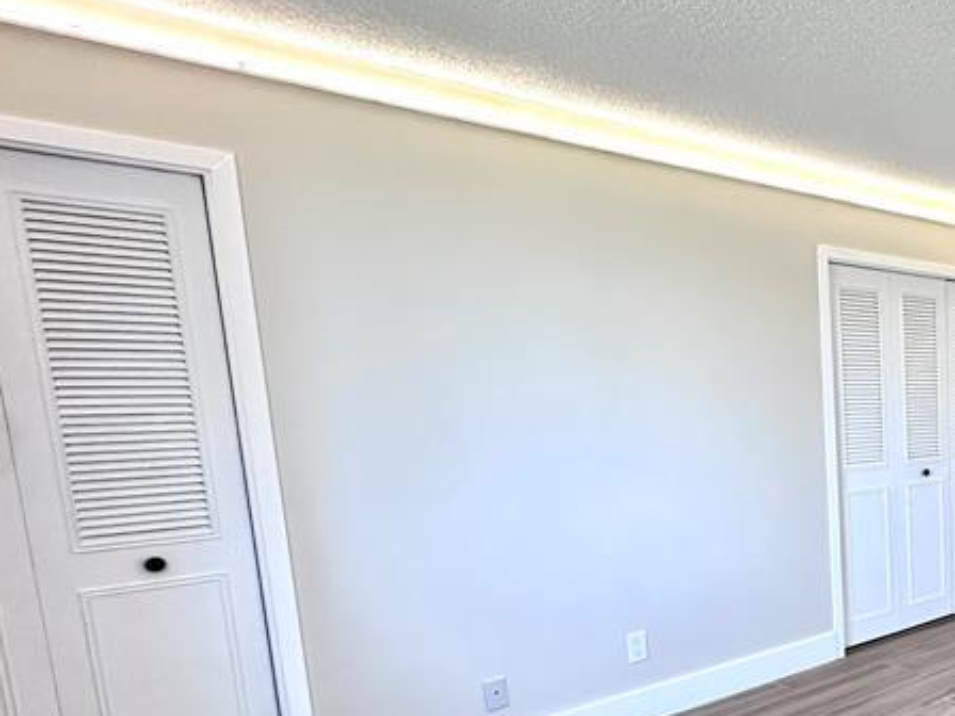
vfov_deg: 43.0
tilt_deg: -8.9
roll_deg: +0.5
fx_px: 883
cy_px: 520
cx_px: 1038
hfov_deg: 44.2
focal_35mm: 32
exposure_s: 1/120
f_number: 2.2
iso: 320
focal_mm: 2.22
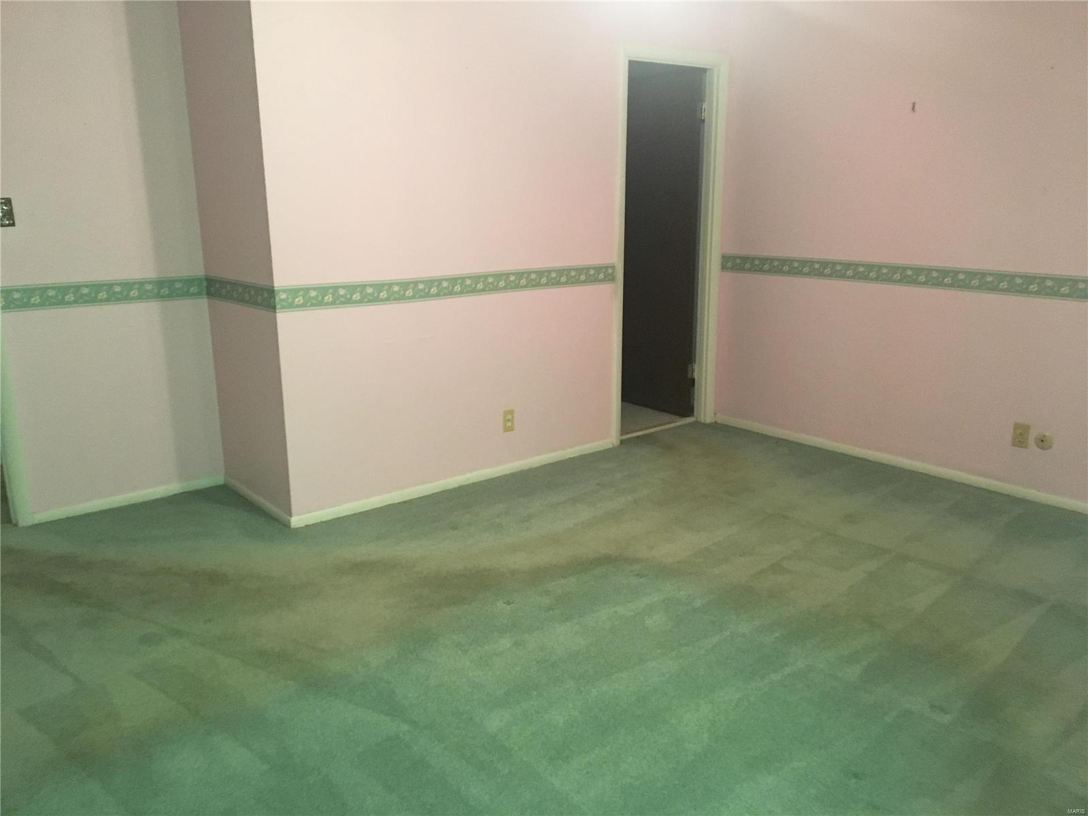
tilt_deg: -13.9
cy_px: 408
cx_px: 544
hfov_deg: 61.7
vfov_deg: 48.2
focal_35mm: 29
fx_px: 911
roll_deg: +0.1
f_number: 2.2
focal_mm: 4.15
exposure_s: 1/30
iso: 200
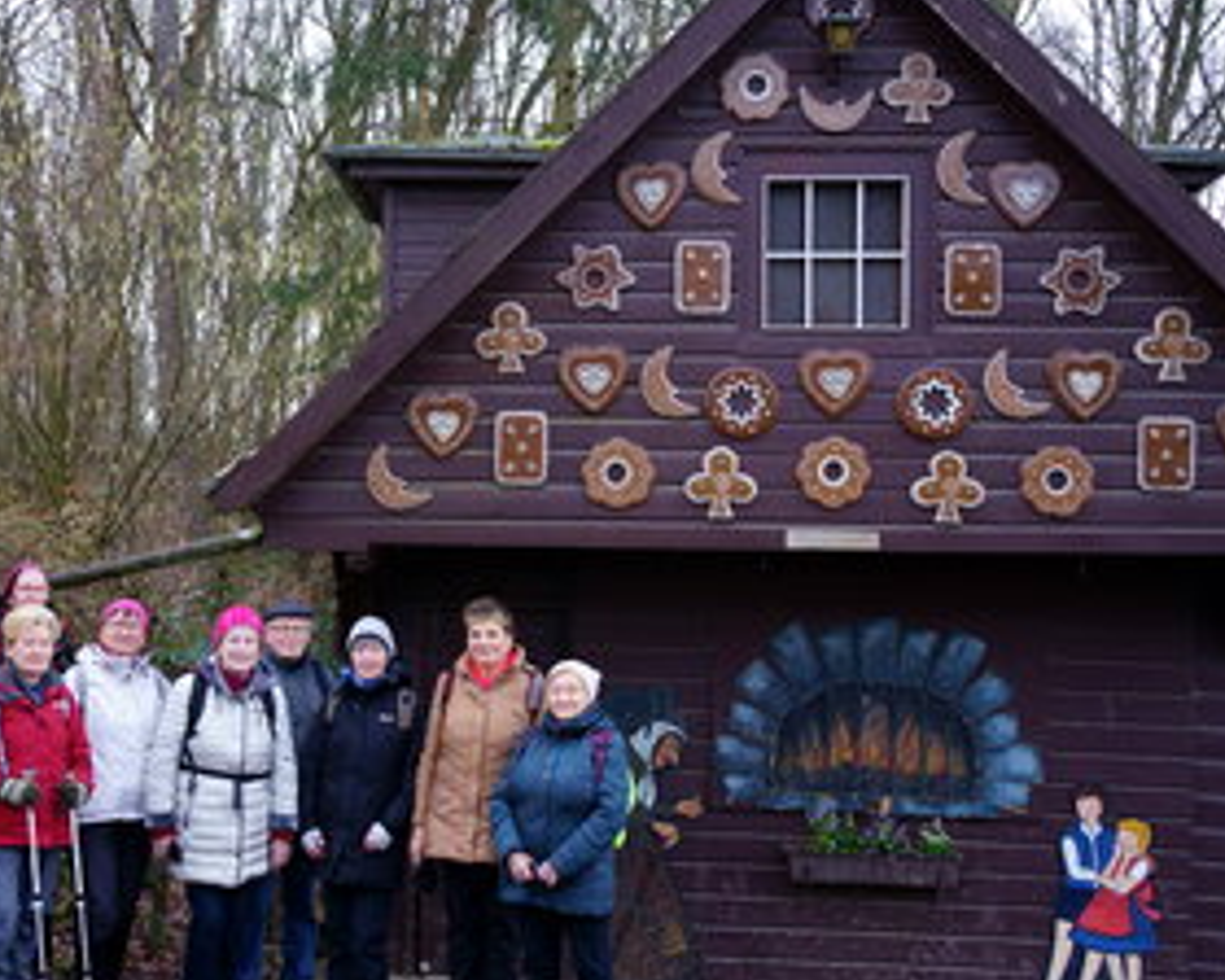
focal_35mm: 47
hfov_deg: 39.2
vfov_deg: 32.1
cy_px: 492
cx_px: 438
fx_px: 1704
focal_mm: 35
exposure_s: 1/60
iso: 500
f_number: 5
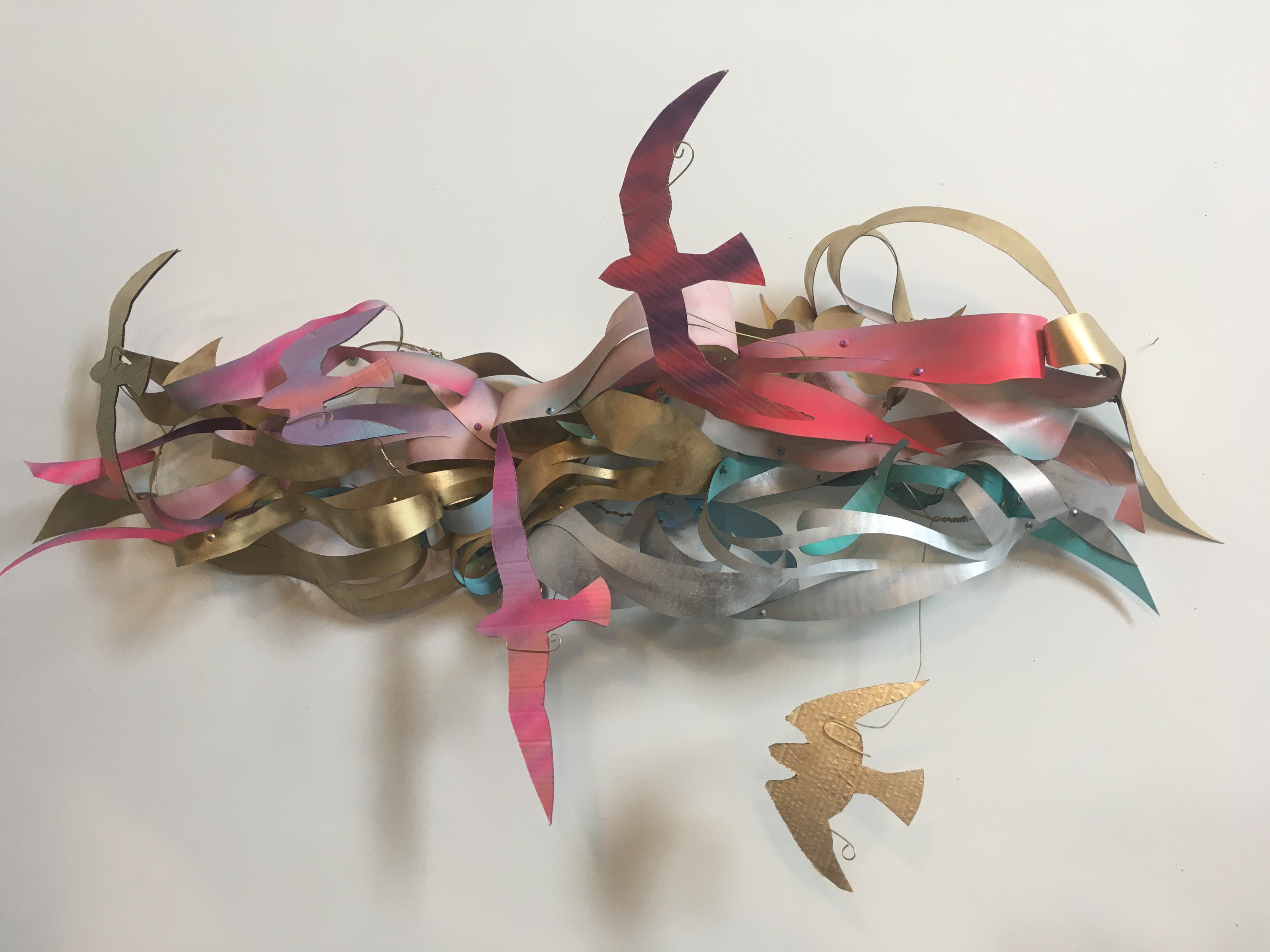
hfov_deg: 61.7
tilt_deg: +5.1
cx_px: 635
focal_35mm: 29
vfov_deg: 48.2
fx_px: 1064
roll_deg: -3.4
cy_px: 476
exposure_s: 1/30
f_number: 2.2
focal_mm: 4.15
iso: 64
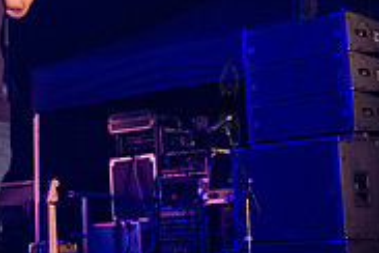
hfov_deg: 17.6
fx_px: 1179
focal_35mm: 112
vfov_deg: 12.1
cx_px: -39
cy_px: -5
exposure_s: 1/400
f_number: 4
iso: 6400
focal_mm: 35
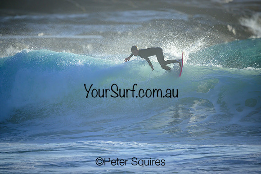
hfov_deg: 2.6
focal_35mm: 800
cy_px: 87
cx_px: 130
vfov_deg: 1.7
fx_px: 5801
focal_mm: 800
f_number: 6.3
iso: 360
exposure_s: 1/2500
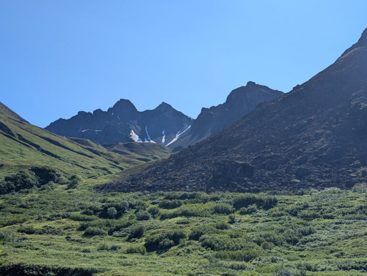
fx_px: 520
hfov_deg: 38.9
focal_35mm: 49
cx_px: 184
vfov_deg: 29.7
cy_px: 138
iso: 21
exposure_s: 1/1311
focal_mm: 6.9
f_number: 1.68
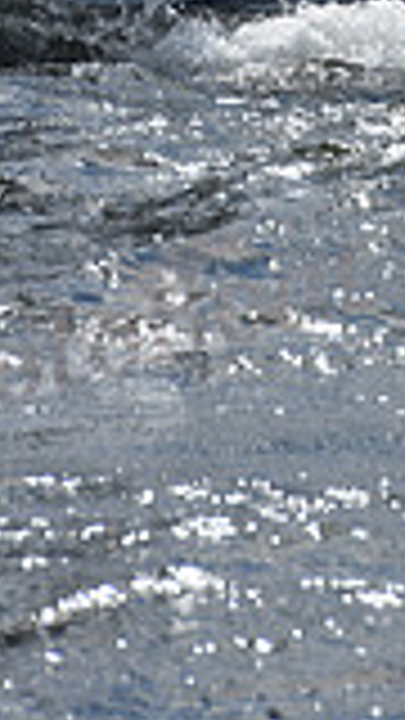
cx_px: 727
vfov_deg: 2.8
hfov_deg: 1.6
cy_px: -428
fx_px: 14529
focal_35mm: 761
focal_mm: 200
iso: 250
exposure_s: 1/1000
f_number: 10
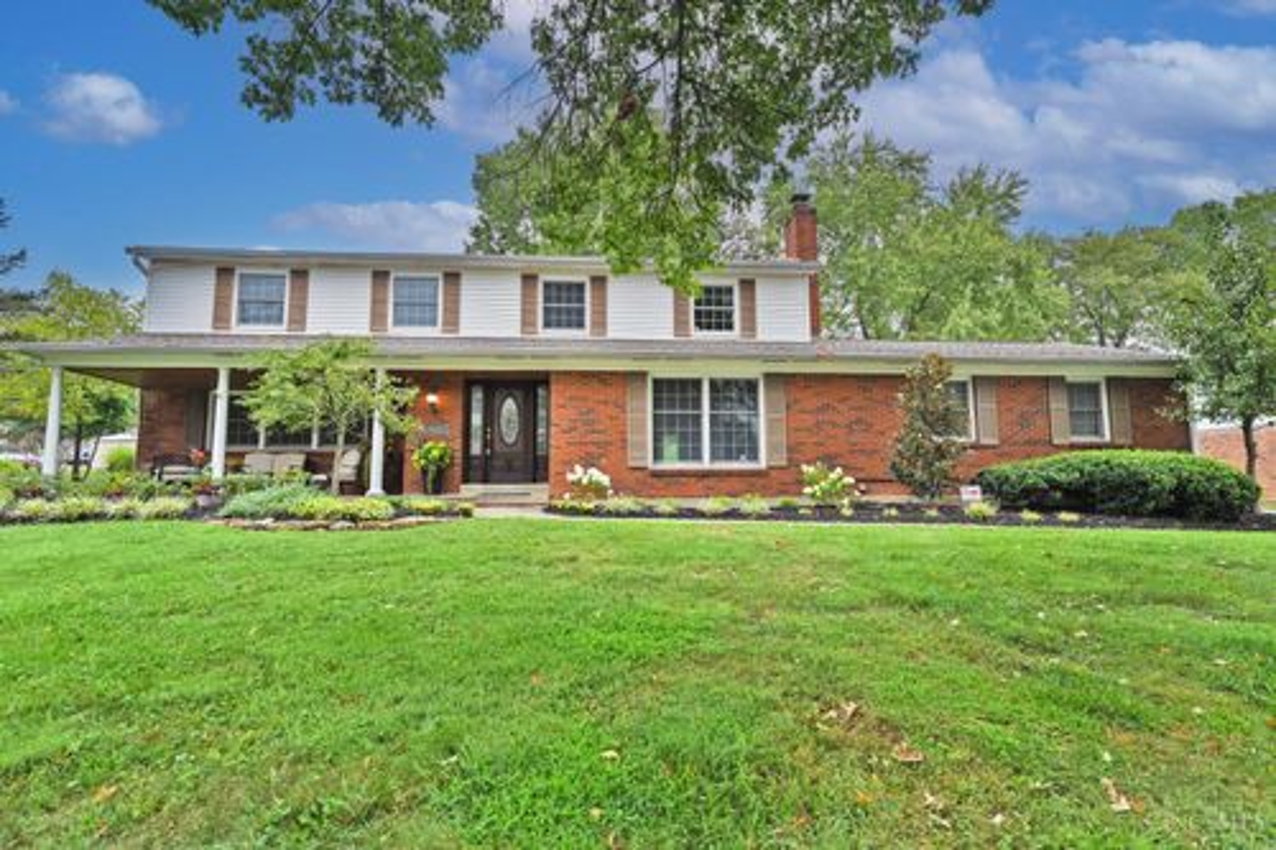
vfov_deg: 70.4
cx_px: 638
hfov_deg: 93.3
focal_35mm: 17
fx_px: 602
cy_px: 425
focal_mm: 17
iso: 110
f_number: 5.6
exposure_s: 1/250
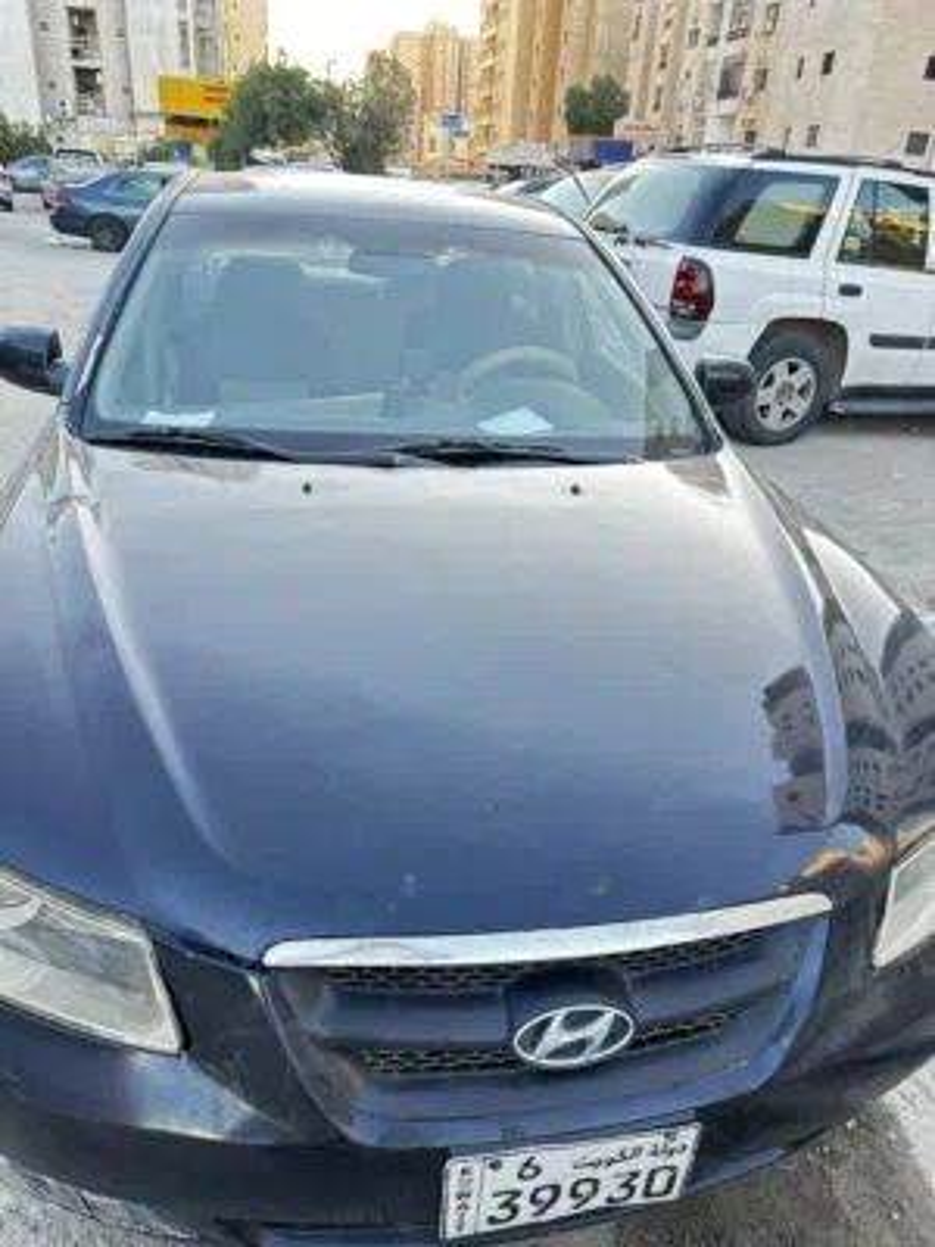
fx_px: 864
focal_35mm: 24
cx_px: 468
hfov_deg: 56.8
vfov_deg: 71.6
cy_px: 624
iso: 125
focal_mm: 6.86
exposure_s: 1/121
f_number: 1.78
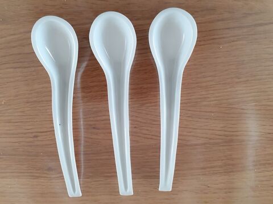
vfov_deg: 51.4
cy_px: 102
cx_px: 136
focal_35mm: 27
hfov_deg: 65.3
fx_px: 213
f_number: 1.9
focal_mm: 3.6
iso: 160
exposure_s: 1/50
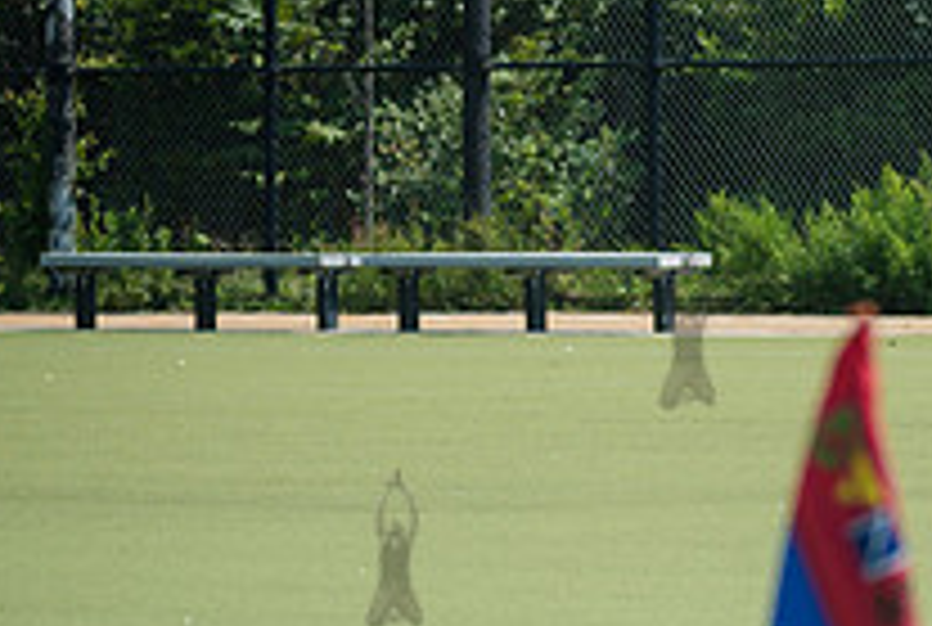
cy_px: 303
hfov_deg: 4.6
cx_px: 1093
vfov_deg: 3.1
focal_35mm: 443
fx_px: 11494
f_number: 4
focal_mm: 120
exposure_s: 1/800
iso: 100
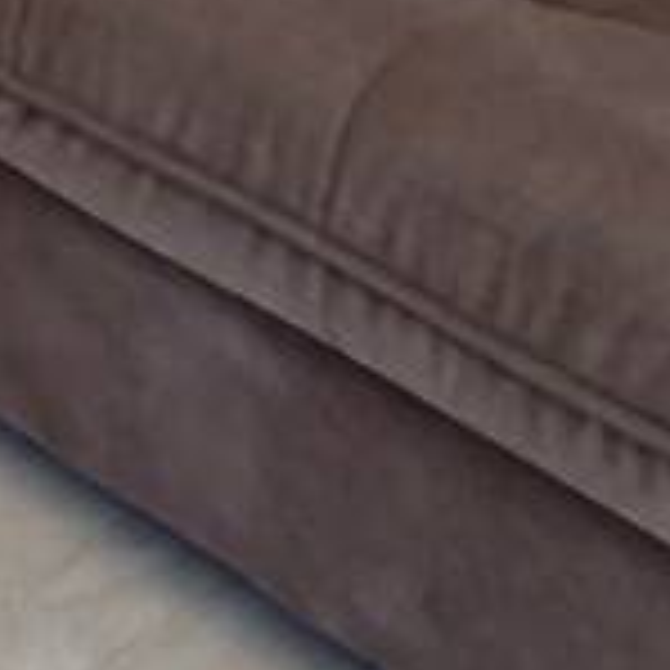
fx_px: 2431
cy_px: -1205
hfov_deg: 11.9
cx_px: -1052
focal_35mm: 111
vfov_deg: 11.3
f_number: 2.2
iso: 100
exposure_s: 1/60
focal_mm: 1.74
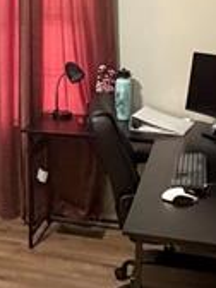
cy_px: 117
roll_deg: +3.5
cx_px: -7
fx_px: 532
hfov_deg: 22.0
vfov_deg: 30.2
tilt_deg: -10.7
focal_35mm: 64
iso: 500
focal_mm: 2.22
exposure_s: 1/60
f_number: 2.2
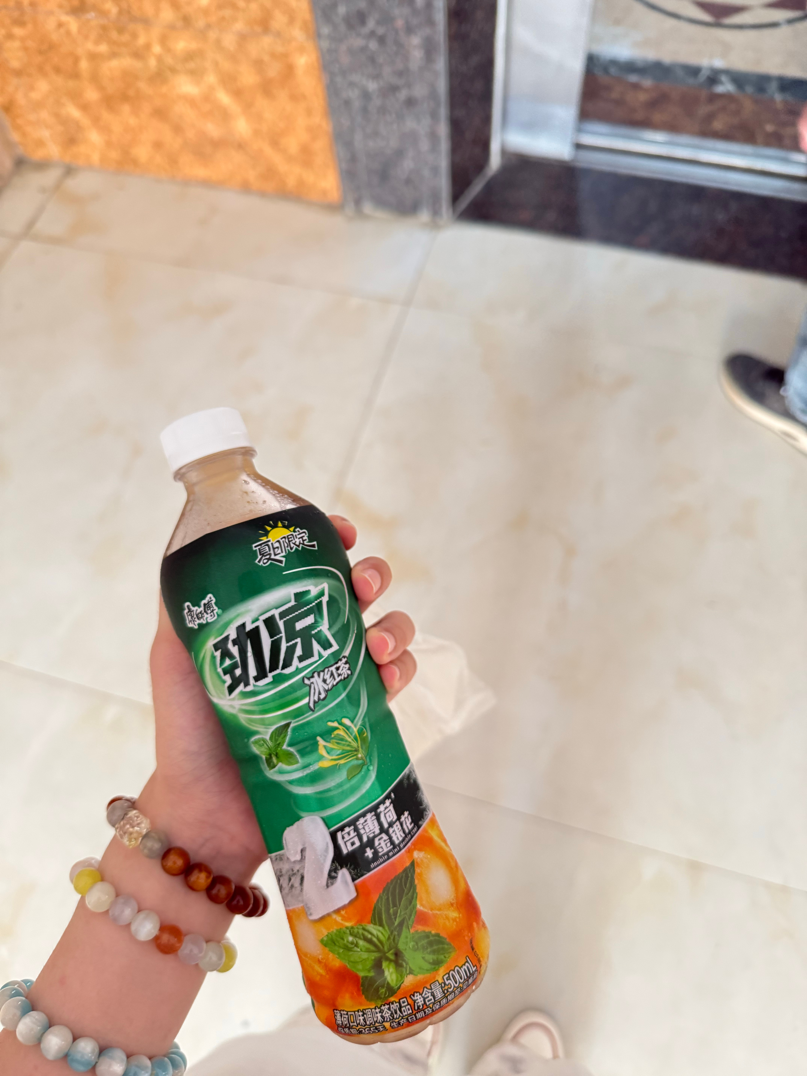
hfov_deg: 56.8
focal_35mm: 24
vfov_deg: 71.6
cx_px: 404
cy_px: 538
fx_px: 746
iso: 400
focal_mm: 6.76
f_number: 1.78
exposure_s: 1/60
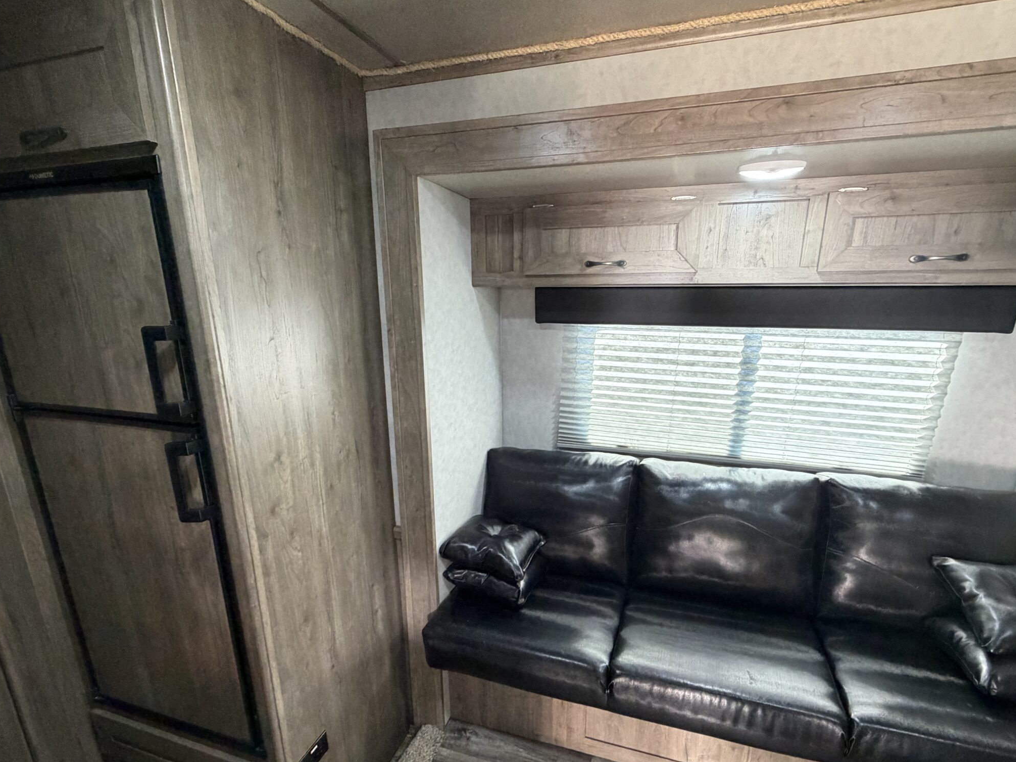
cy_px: 440
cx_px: 515
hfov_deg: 87.8
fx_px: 528
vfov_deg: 71.1
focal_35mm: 18
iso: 400
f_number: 2.2
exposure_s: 1/60
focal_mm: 2.22
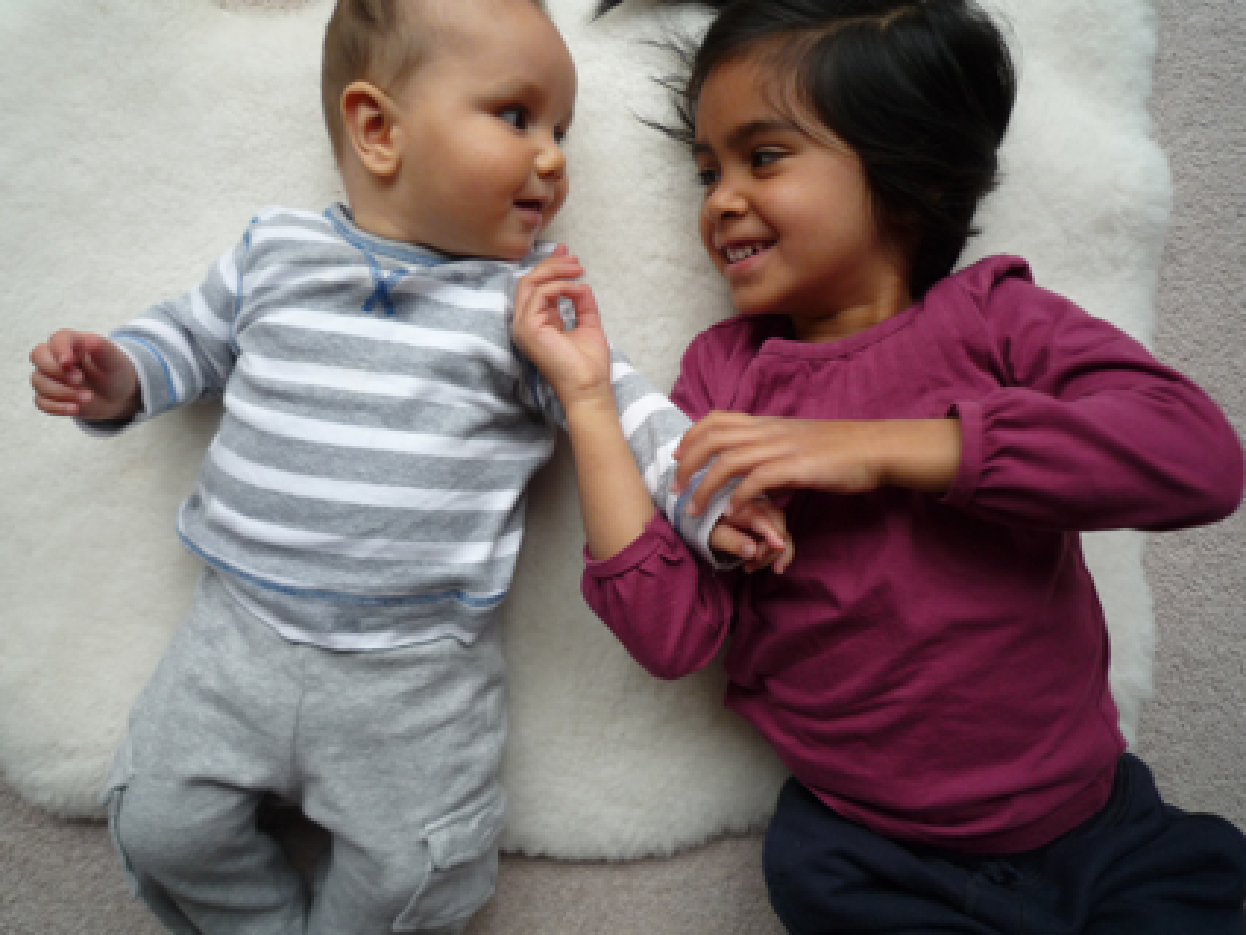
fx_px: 900
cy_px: 468
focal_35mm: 25
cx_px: 623
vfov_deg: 54.9
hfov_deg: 69.4
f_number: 2.8
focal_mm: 4.4
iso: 100
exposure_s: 1/40
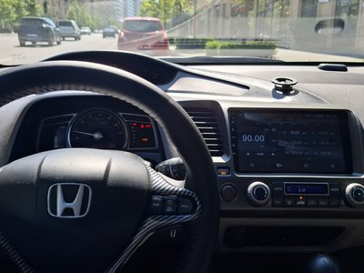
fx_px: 242
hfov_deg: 73.9
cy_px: 136
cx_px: 182
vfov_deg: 58.9
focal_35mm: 23
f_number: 1.8
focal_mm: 5.54
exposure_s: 1/581
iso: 50
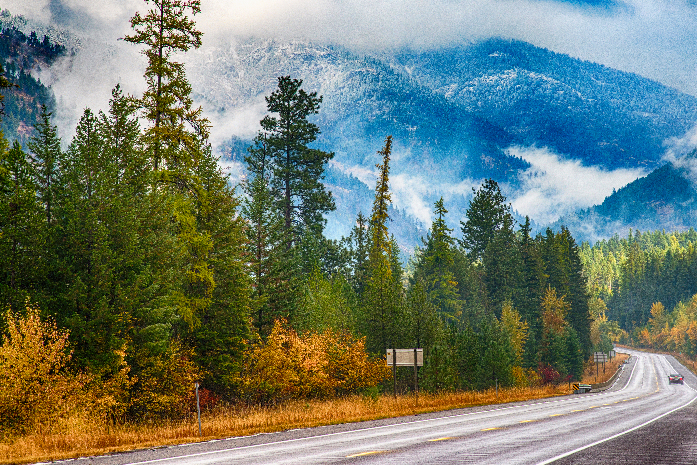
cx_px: 395
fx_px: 2750
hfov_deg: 14.4
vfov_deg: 9.7
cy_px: 191
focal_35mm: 142
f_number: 11
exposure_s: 1/160
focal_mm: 120
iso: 200
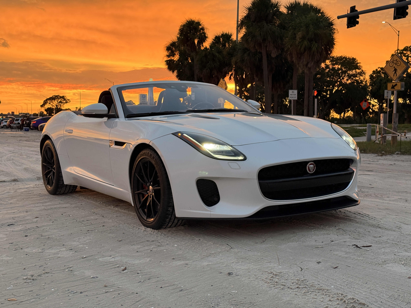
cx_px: 206
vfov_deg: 30.3
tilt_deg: -3.6
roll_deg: -2.3
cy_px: 154
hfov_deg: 39.7
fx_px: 570
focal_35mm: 48
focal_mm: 6.76
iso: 125
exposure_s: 1/125
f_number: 1.78
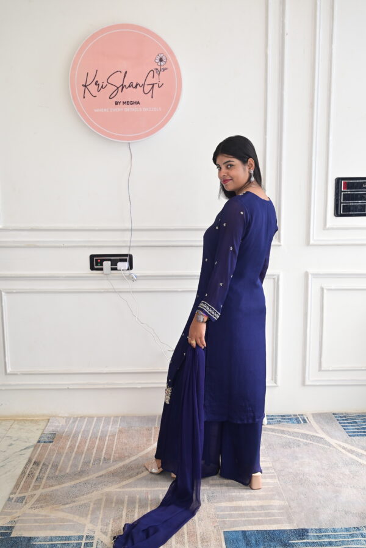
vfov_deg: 55.1
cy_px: 274
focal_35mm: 34
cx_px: 183
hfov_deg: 38.4
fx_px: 526
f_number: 6.3
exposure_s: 1/200
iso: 640
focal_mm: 34.5
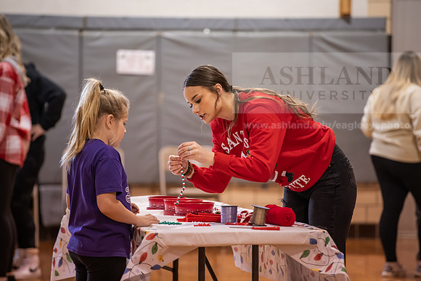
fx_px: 2339
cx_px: 210
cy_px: 140
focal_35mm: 200
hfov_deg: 10.3
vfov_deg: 6.9
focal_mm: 200
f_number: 3.2
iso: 1600
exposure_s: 1/200
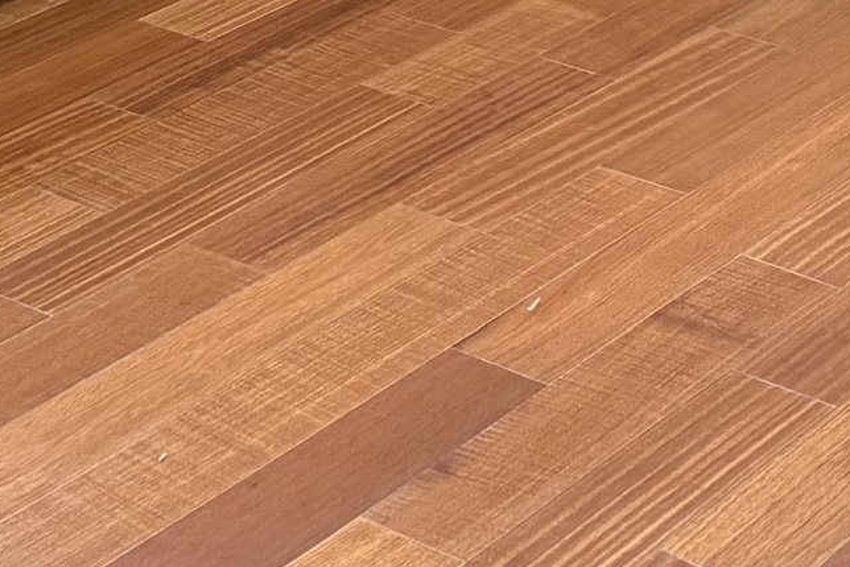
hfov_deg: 17.1
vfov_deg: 10.7
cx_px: 667
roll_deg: +1.4
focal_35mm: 119
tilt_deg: -11.9
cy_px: -517
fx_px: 2811
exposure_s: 1/60
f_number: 1.78
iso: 640
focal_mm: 6.76
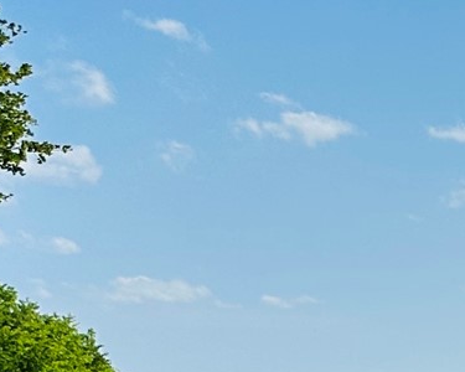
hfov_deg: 12.0
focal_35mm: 128
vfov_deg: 11.5
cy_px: 575
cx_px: 1133
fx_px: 1762
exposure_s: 1/8929
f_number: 1.78
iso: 80
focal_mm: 6.86
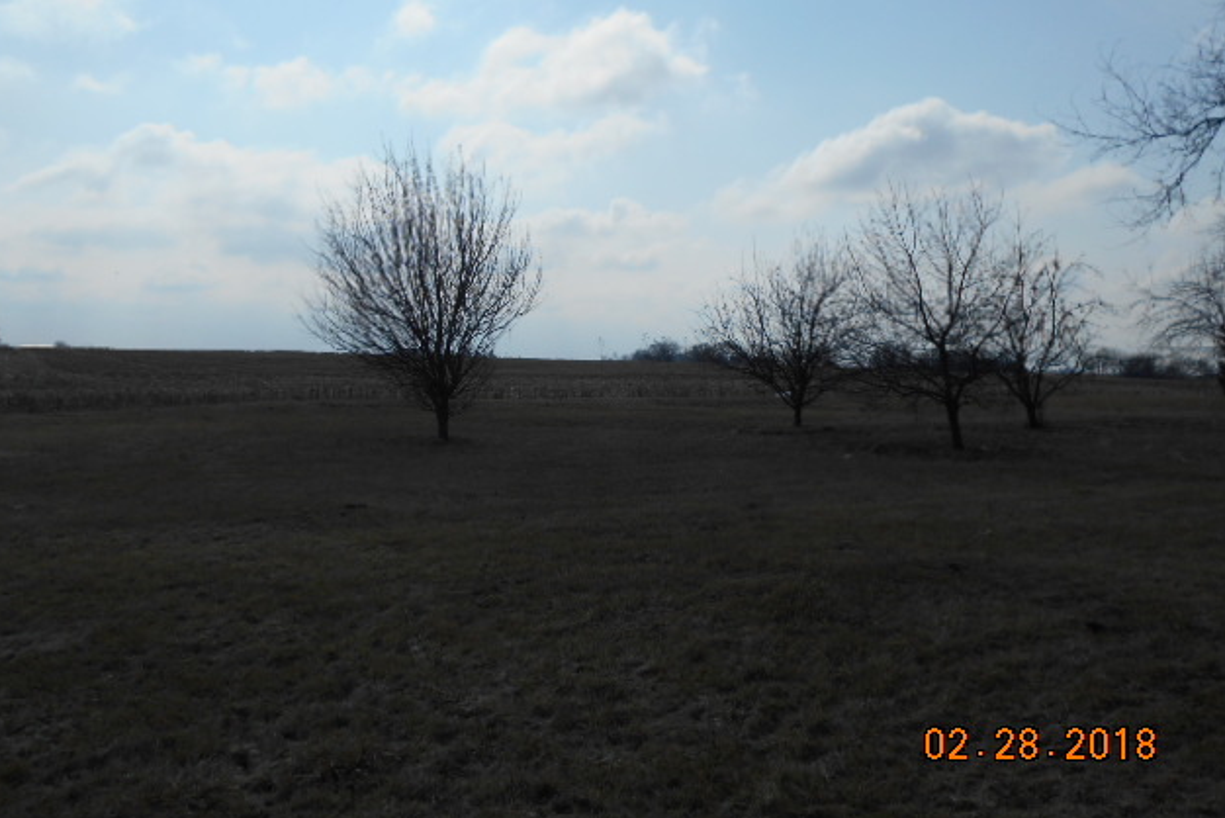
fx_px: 1157
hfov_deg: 55.8
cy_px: 376
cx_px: 605
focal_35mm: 34
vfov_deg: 38.9
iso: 80
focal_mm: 5.8
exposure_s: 1/640
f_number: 9
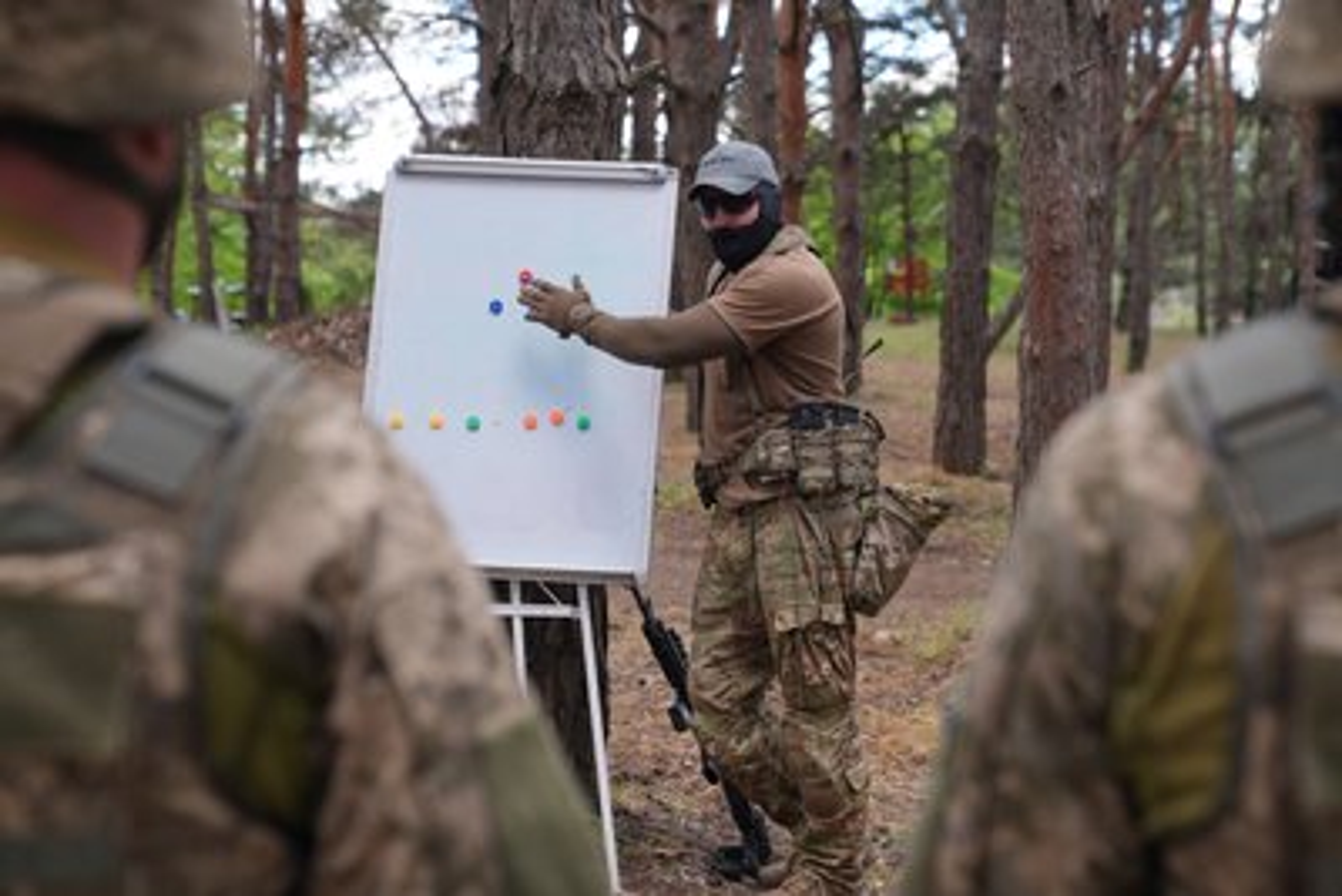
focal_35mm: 70
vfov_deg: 19.5
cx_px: 671
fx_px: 2610
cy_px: 448
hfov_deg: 28.8
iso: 80
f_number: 4
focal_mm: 70
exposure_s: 1/80
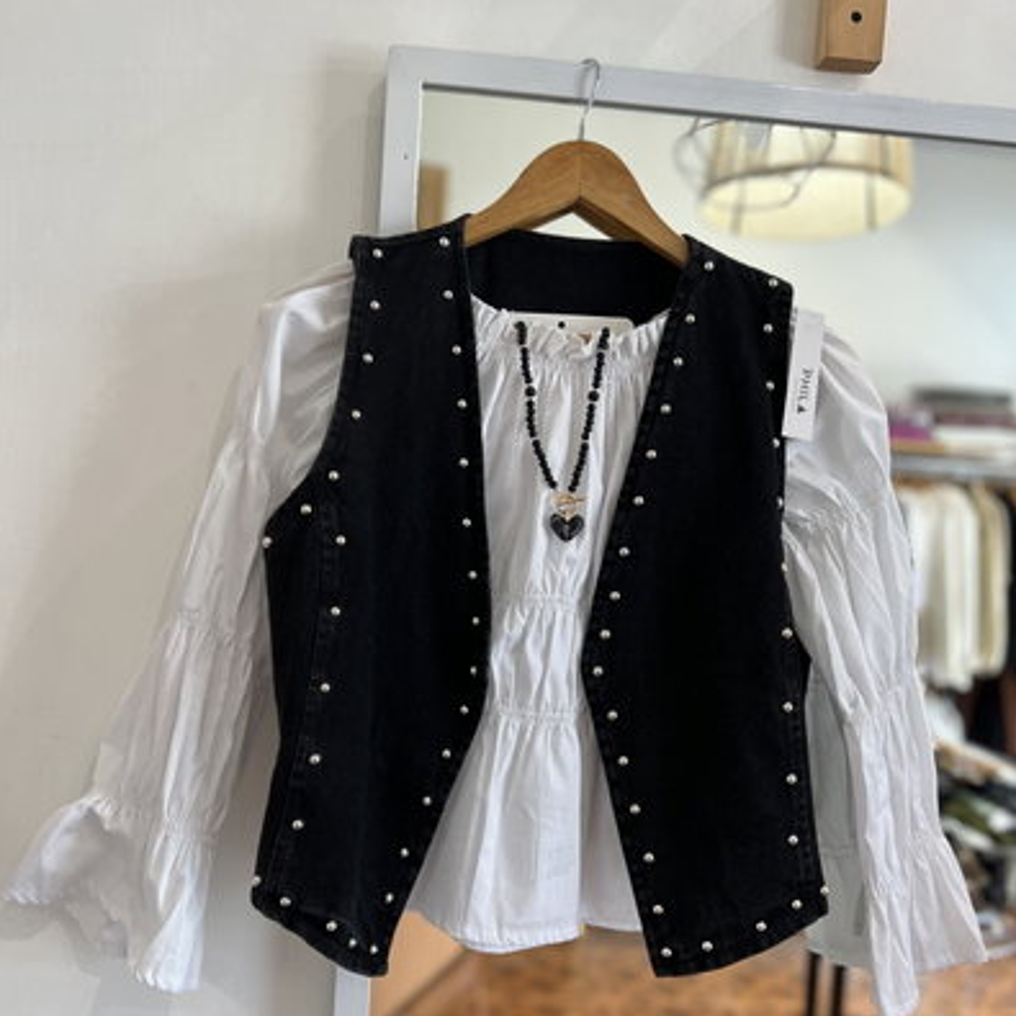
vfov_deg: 52.4
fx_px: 1029
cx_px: 512
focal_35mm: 31
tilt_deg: -1.9
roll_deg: -4.7
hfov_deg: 52.5
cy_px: 577
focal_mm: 5.7
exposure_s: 1/121
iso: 100
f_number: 1.5
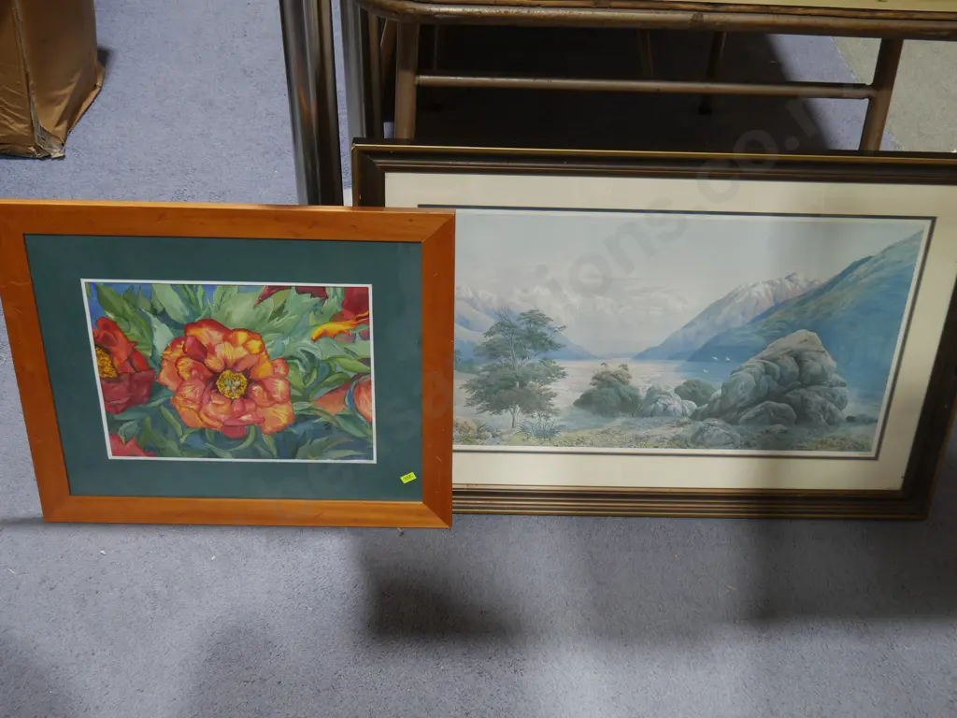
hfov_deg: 46.8
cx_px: 478
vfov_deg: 36.0
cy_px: 359
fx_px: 1106
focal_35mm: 40
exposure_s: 1/60
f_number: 4.5
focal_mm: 20
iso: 500
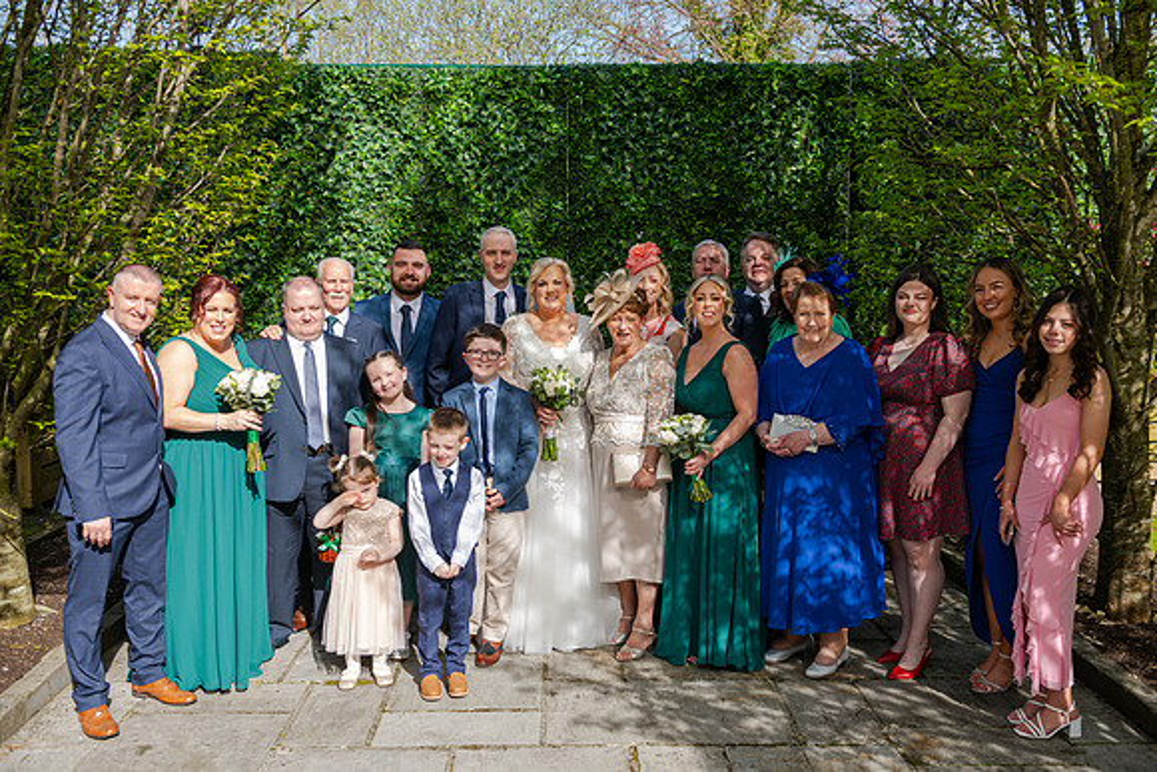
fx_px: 1093
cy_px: 386
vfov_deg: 38.9
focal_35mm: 34
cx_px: 578
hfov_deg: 55.8
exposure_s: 1/250
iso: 100
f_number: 5
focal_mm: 34
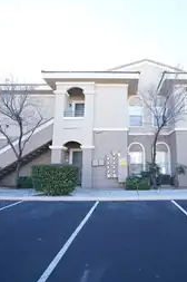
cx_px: 130
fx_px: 148
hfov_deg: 62.2
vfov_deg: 87.0
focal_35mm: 19
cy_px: 141
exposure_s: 1/250
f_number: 4.5
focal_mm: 12
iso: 400
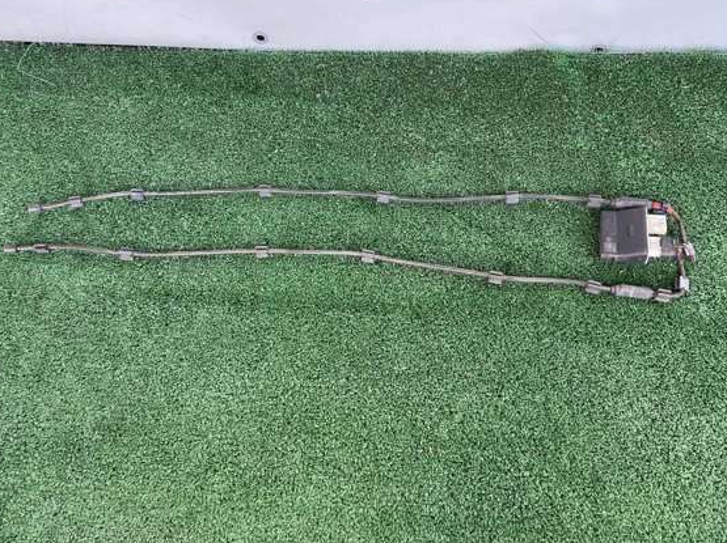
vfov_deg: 46.6
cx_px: 359
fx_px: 629
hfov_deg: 60.0
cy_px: 232
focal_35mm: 30
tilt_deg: -63.8
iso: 50
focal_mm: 4.25
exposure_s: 1/121
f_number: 1.8
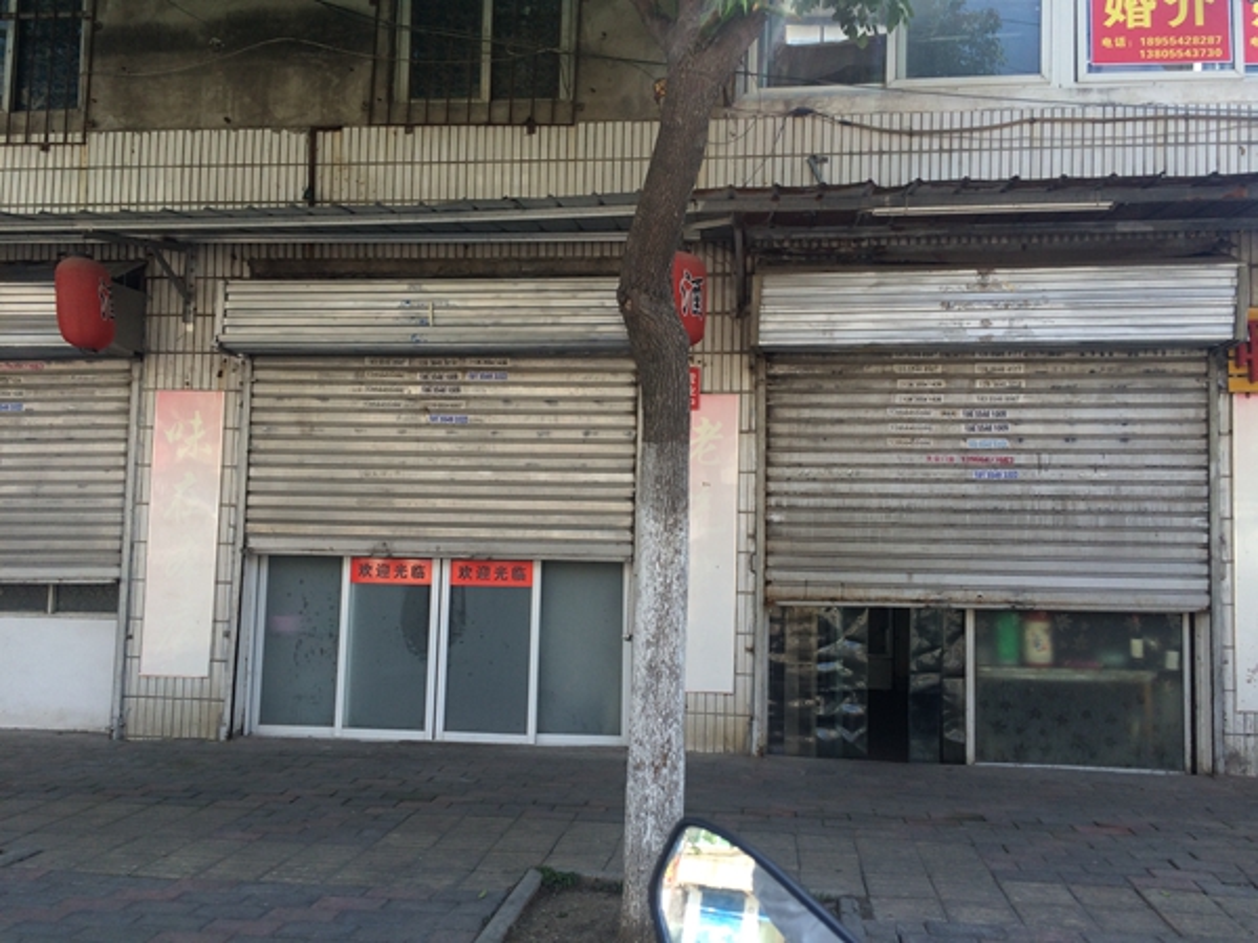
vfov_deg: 48.2
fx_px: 1054
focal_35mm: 29
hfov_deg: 61.7
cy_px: 472
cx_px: 629
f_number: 2.2
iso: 32
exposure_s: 1/326
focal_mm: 4.15
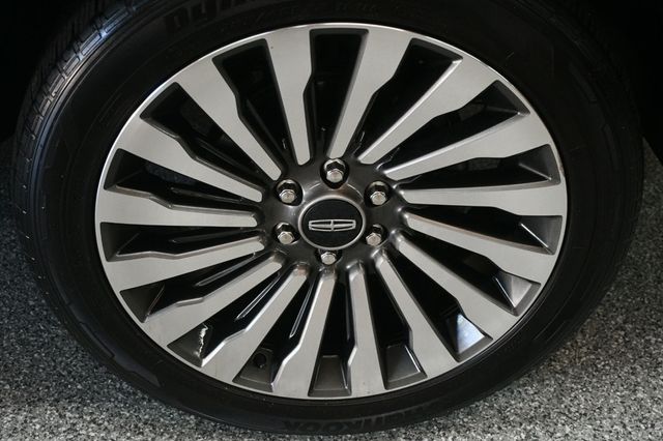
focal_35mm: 52
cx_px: 332
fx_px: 957
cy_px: 220
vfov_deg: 26.0
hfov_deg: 38.2
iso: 1400
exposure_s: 1/125
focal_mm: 35
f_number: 4.2
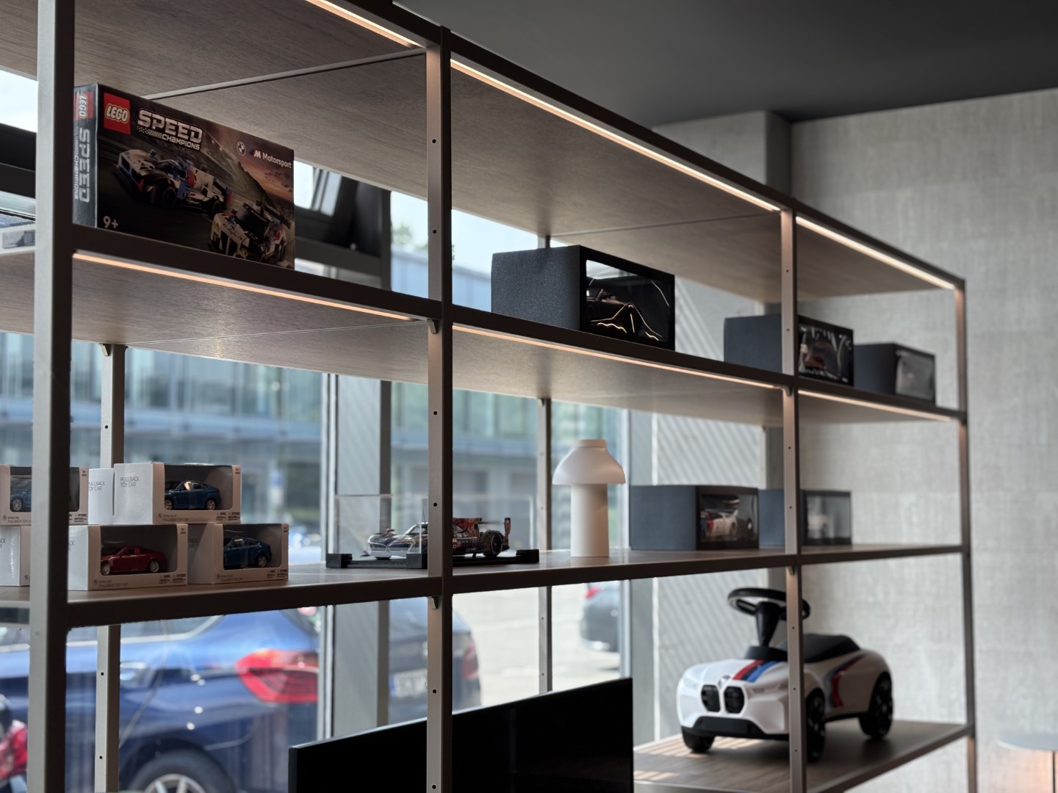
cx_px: 529
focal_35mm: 52
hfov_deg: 36.8
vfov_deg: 28.0
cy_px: 396
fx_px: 1589
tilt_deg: +3.6
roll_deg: +0.2
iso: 32
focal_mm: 5.96
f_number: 1.6
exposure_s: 1/361
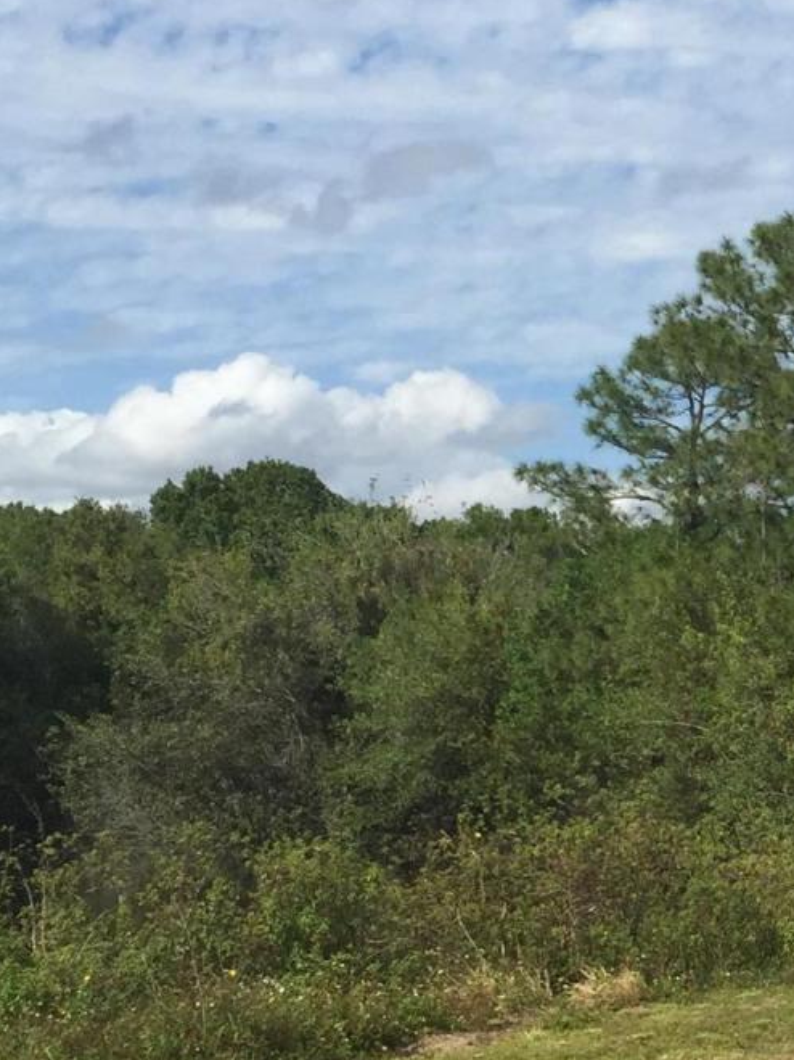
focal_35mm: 88
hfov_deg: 15.5
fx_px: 2692
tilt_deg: -0.2
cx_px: 1177
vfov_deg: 22.0
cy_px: 803
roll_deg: +1.0
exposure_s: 1/2825
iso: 32
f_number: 2.2
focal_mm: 4.15
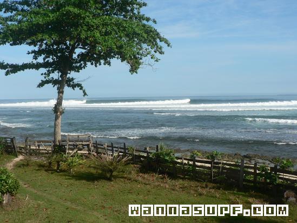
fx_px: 343
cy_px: 112
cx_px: 148
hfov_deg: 46.8
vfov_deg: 36.0
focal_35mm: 40
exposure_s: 1/400
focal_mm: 6.6
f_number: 5
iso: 80
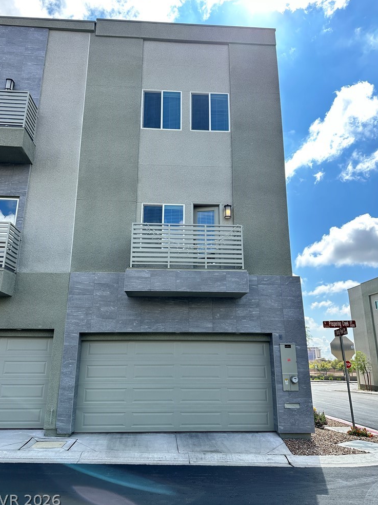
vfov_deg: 69.4
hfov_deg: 54.9
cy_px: 249
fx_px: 364
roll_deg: -0.1
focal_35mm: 25
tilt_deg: +17.4
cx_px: 184
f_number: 1.78
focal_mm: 6.86
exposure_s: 1/1988
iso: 80
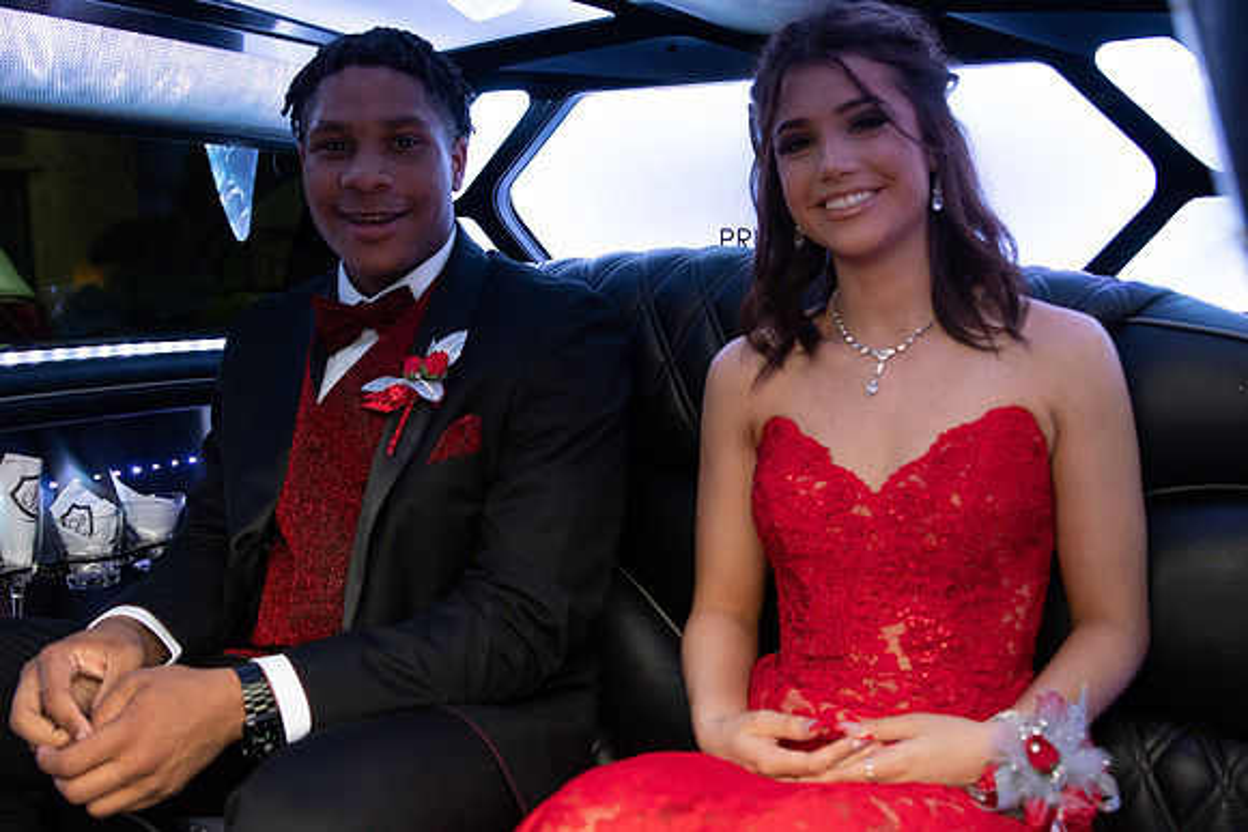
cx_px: 624
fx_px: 1248
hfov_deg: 53.1
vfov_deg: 36.9
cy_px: 416
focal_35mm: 36
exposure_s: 1/320
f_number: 2.8
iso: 2000
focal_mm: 24
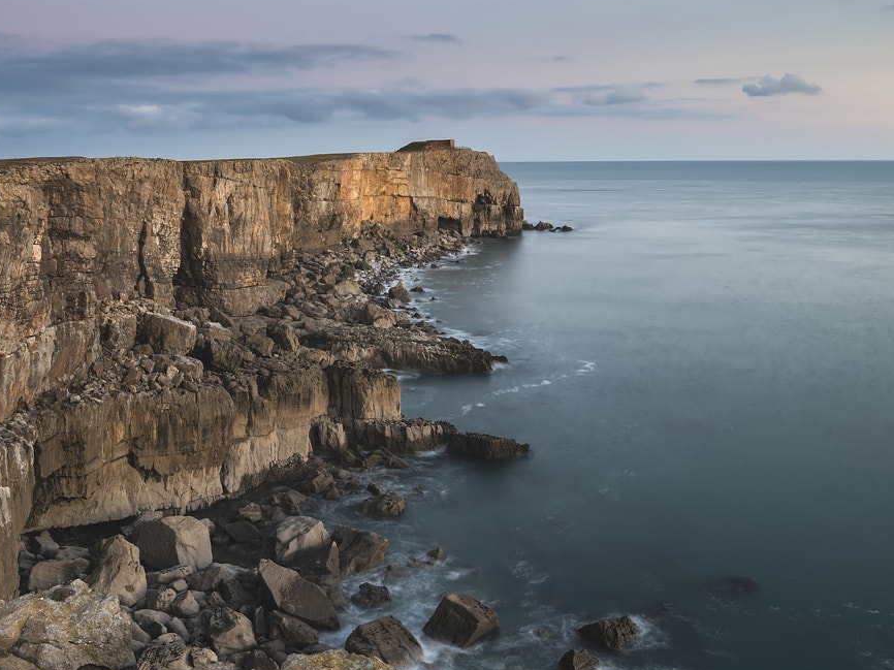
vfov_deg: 44.0
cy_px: 292
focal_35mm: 32
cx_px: 417
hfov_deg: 56.8
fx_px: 826
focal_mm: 18
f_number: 22
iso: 50
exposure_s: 6
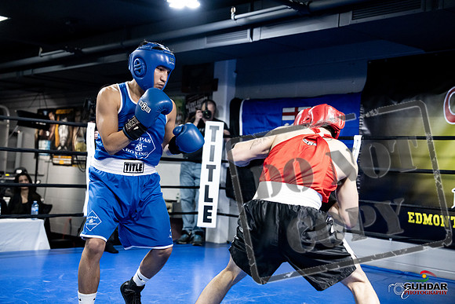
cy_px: 152
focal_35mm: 52
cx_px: 228
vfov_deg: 26.0
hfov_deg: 38.2
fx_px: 657
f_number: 2.8
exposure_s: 1/1000
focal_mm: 52
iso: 8000
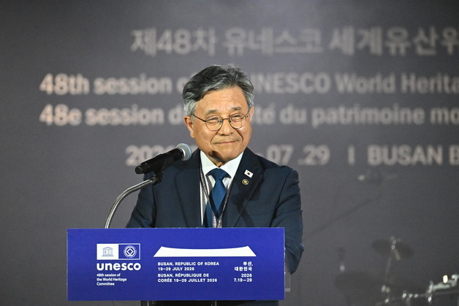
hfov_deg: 7.6
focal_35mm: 270
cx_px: 230
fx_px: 3443
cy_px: 153
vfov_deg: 5.1
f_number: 8
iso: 12800
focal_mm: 270
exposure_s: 1/250
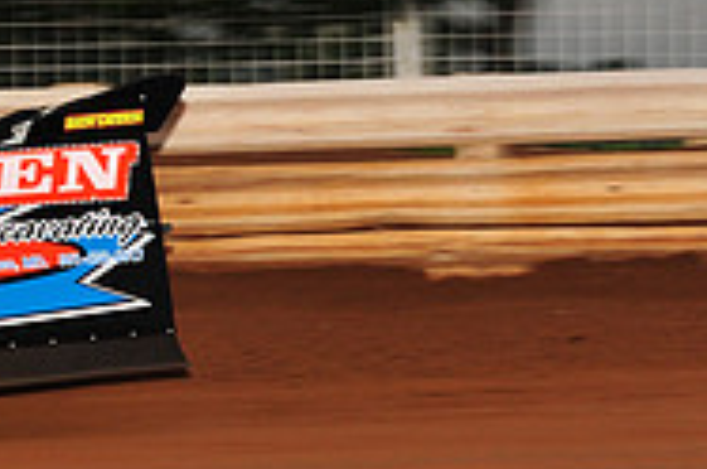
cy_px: 219
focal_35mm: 286
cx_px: -355
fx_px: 5607
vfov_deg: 4.8
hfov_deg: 7.1
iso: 1000
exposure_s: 1/320
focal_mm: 92
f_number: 8
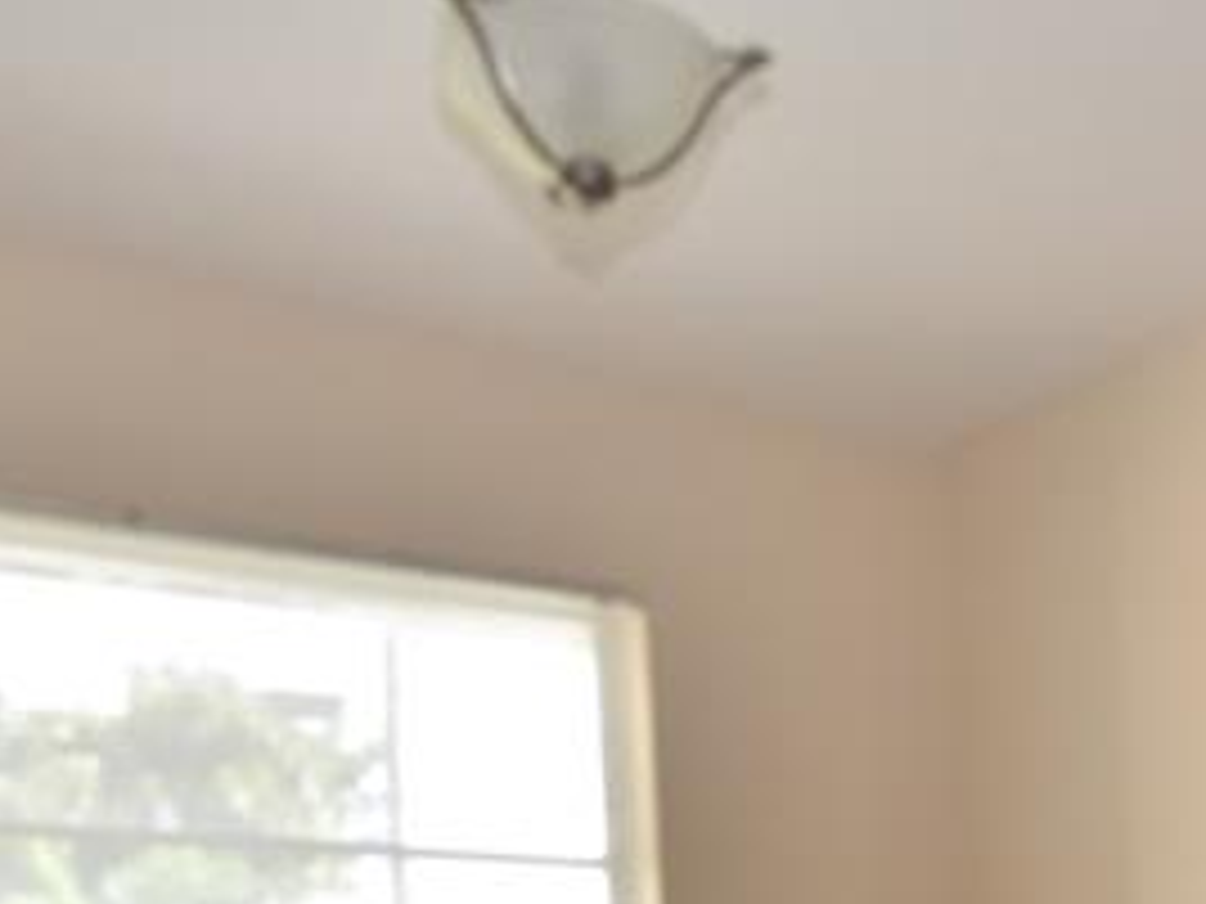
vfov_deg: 23.0
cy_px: 1237
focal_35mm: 55
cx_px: 963
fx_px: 1916
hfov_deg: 33.9
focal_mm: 10
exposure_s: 1/60
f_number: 8
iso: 500
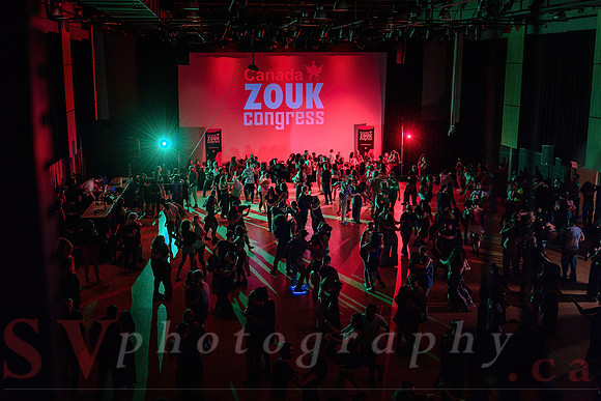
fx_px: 619
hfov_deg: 51.7
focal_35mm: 37
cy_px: 164
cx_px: 279
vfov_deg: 35.8
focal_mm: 31
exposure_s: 1/100
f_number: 2.8
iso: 1000
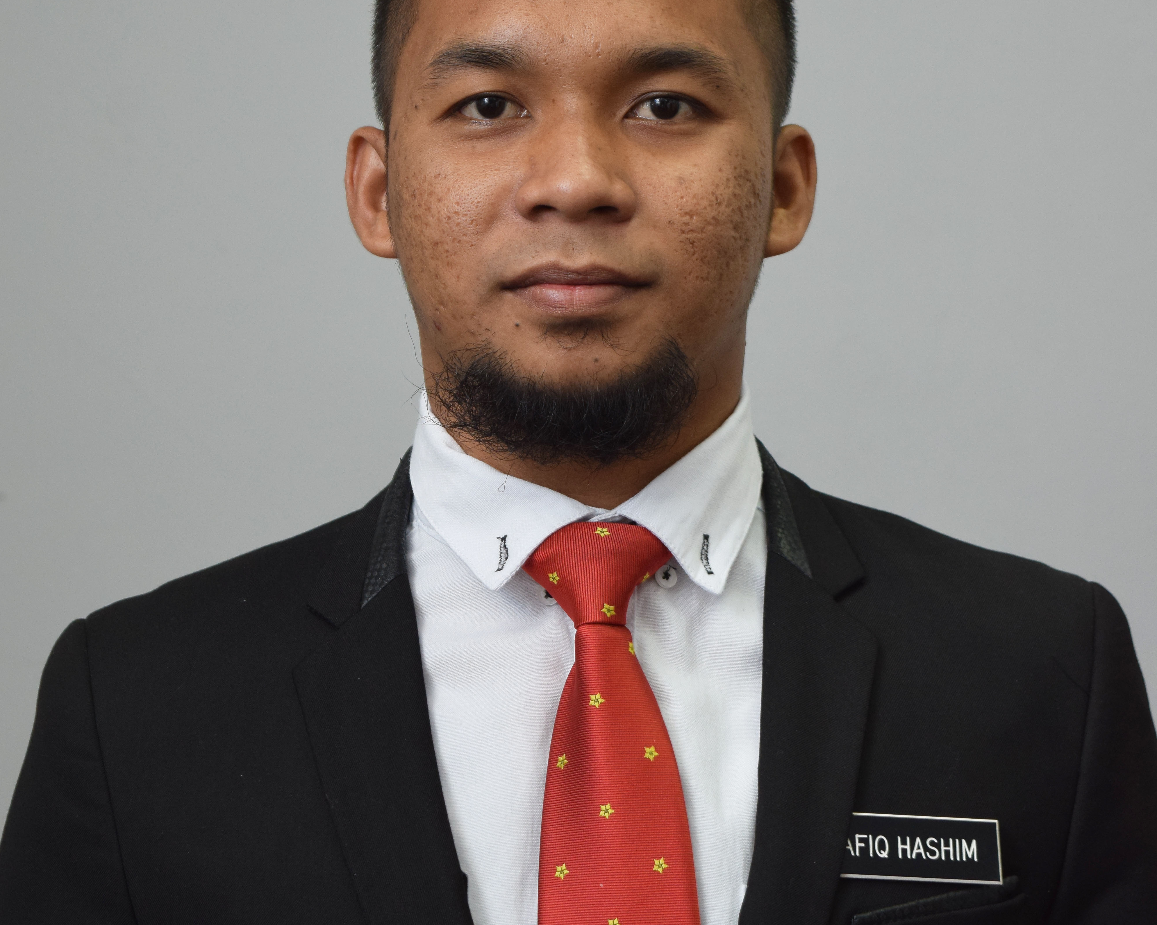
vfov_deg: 13.2
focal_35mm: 117
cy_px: 410
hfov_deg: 16.5
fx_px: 3996
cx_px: 578
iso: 640
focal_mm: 55
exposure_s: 1/50
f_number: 5.6
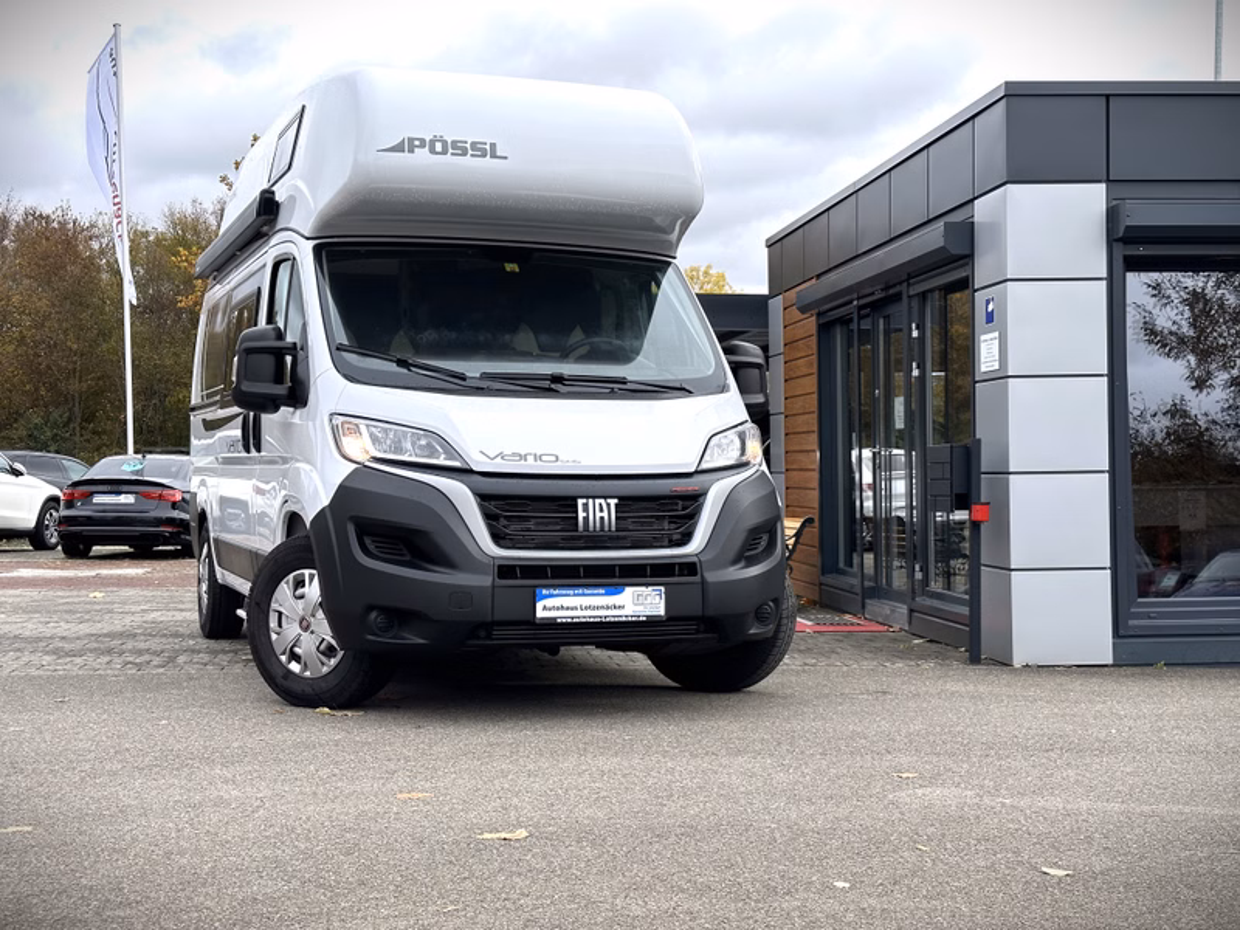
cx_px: 620
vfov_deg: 30.3
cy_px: 465
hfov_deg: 39.7
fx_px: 1719
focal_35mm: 48
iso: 64
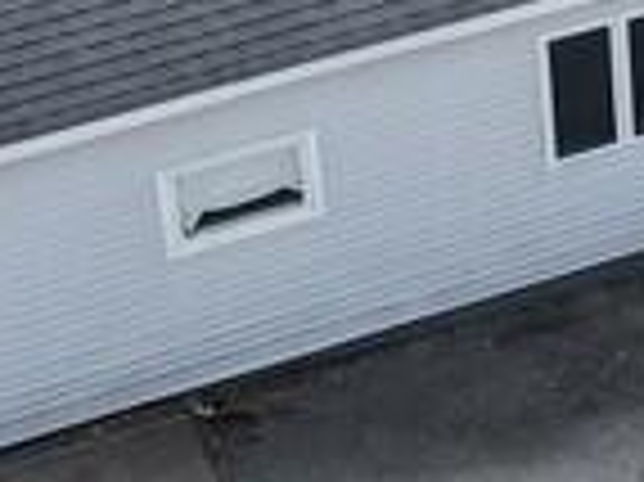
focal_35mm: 172
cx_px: 887
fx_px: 3197
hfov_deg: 11.2
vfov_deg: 8.2
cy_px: -441
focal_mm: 4.5
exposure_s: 1/400
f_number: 2.8
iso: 100
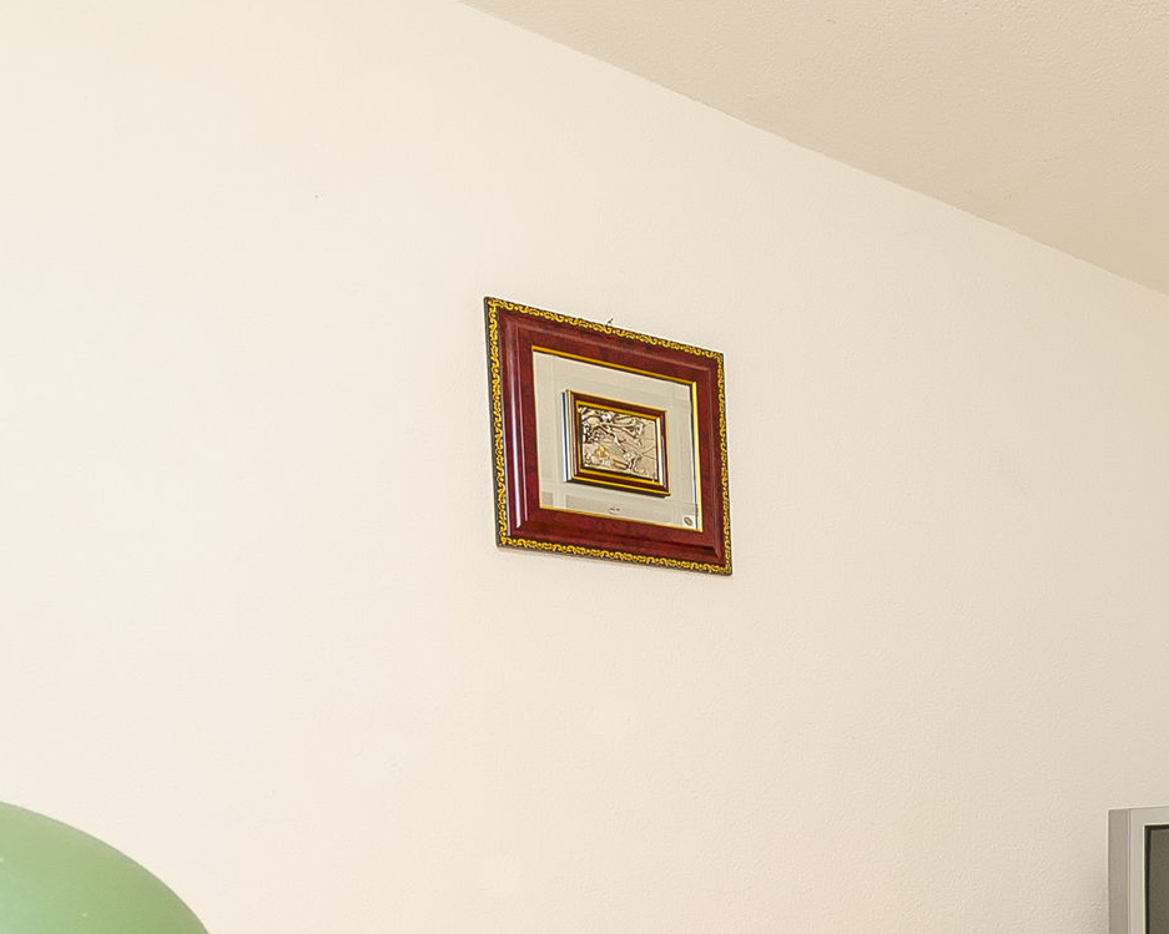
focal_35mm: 42
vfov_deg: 32.5
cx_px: 973
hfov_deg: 41.5
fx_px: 1453
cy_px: 960
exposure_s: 1/250
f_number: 6.3
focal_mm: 10
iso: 200
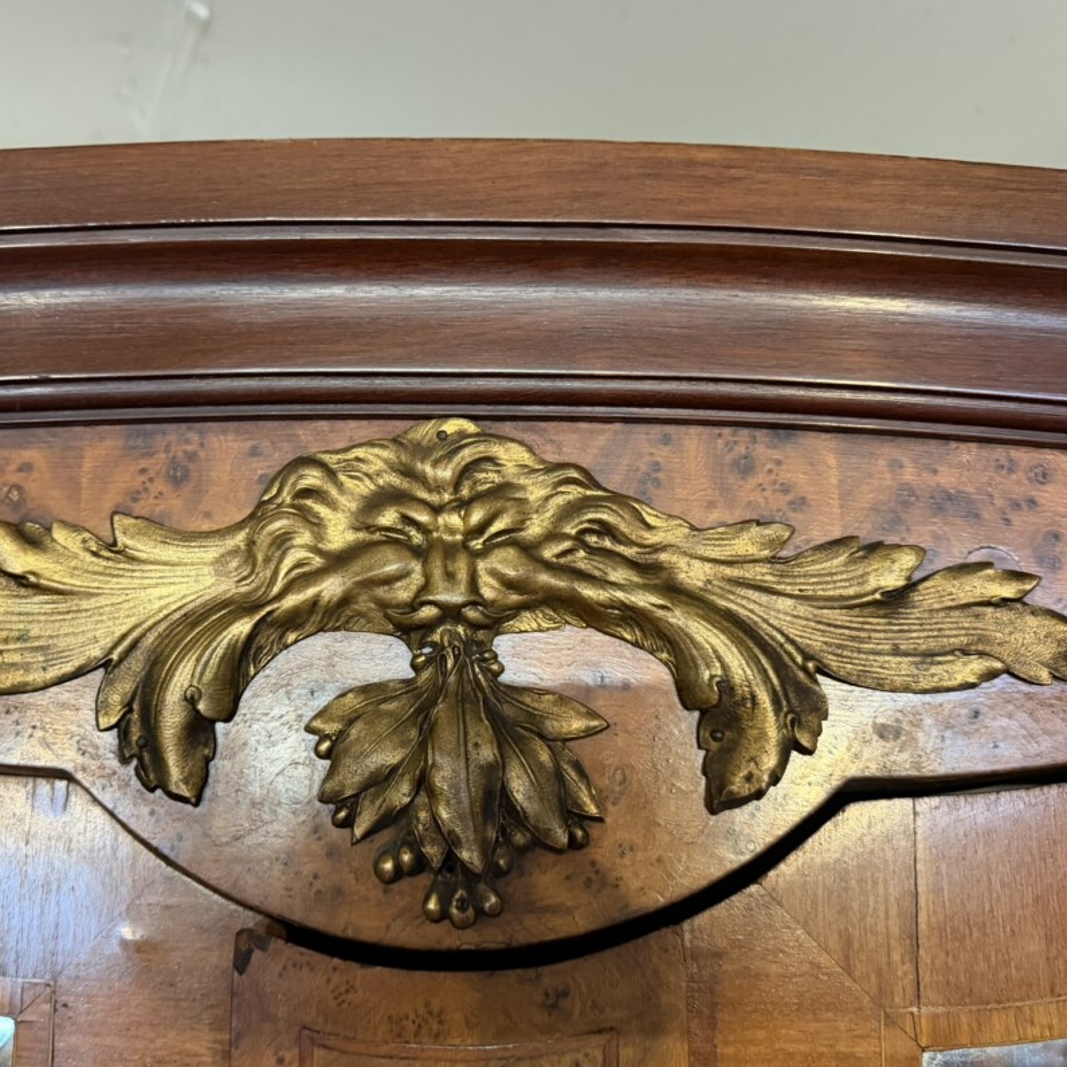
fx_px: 1116
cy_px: 561
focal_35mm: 32
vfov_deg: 51.1
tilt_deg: +7.0
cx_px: 440
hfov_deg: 50.8
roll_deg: +0.0
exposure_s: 1/33
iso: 640
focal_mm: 6.76
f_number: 1.78
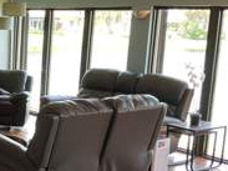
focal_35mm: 76
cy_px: 116
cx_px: -22
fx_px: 500
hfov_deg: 24.0
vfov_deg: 19.3
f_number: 1.8
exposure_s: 1/60
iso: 100
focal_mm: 3
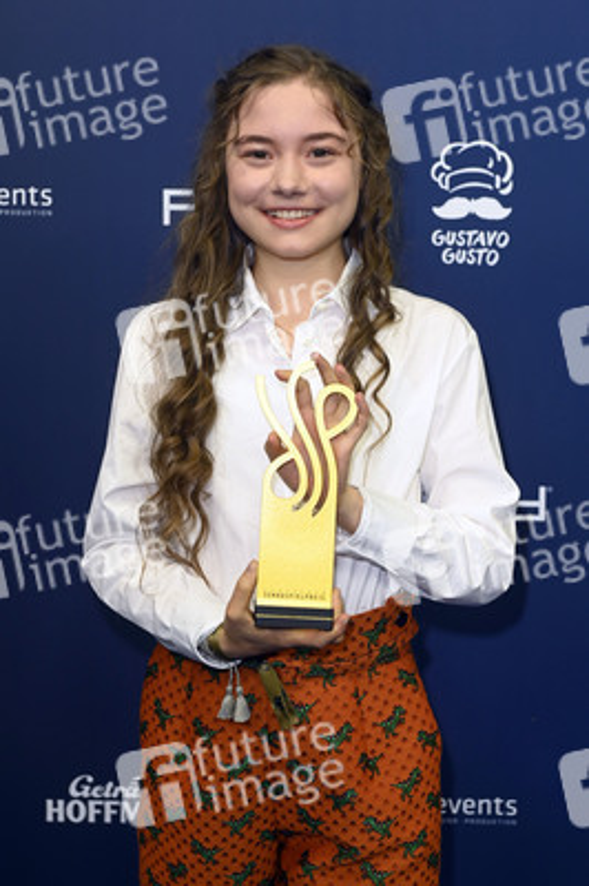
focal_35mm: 70
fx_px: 1721
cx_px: 294
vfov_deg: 28.9
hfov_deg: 19.4
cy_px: 443
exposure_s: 1/200
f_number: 5.6
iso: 1000
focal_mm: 70
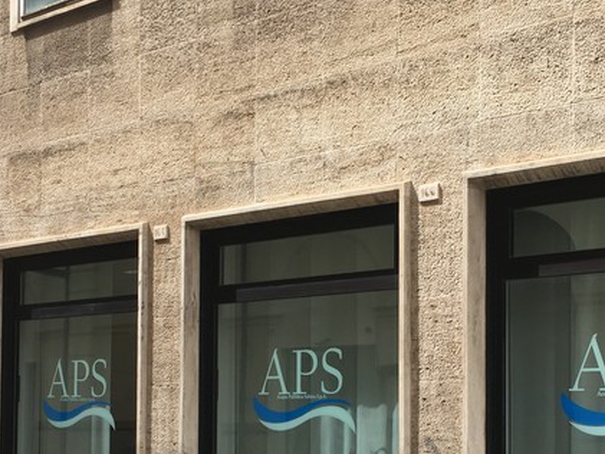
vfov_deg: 23.3
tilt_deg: +2.4
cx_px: 349
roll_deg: -1.5
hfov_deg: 31.1
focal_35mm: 62
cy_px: 370
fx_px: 1084
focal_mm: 4.15
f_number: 2.2
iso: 25
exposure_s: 1/1054
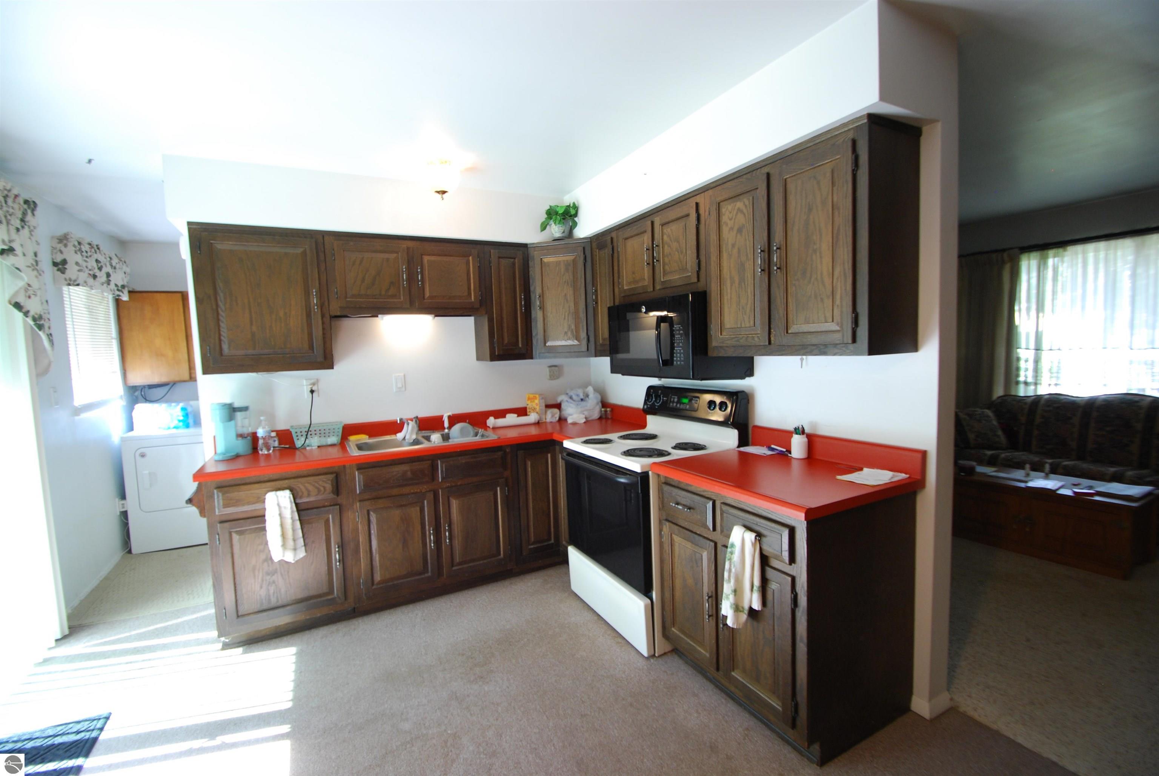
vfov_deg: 77.5
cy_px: 388
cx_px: 580
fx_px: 483
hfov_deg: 100.3
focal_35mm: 15
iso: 360
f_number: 3.5
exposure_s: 1/30
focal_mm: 10
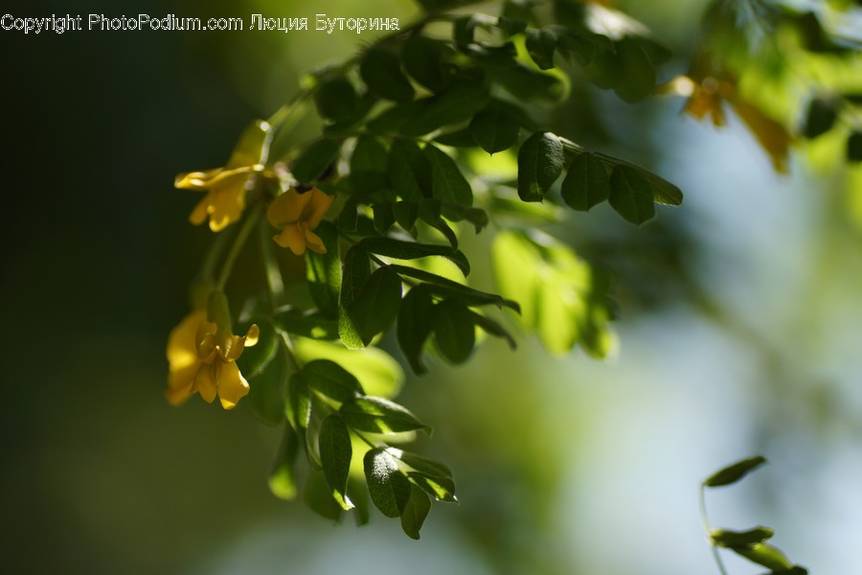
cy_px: 288
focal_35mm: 135
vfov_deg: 10.2
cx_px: 431
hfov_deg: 15.2
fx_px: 3232
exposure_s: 1/800
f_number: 2.8
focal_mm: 90
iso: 100
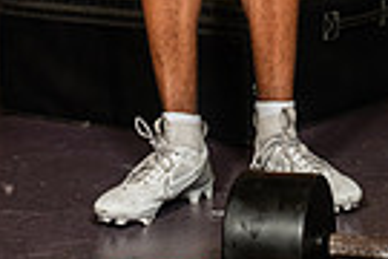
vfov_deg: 9.2
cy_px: -371
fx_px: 1433
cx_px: 195
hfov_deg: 15.4
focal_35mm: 133
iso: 500
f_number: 5.6
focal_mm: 40
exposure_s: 1/250
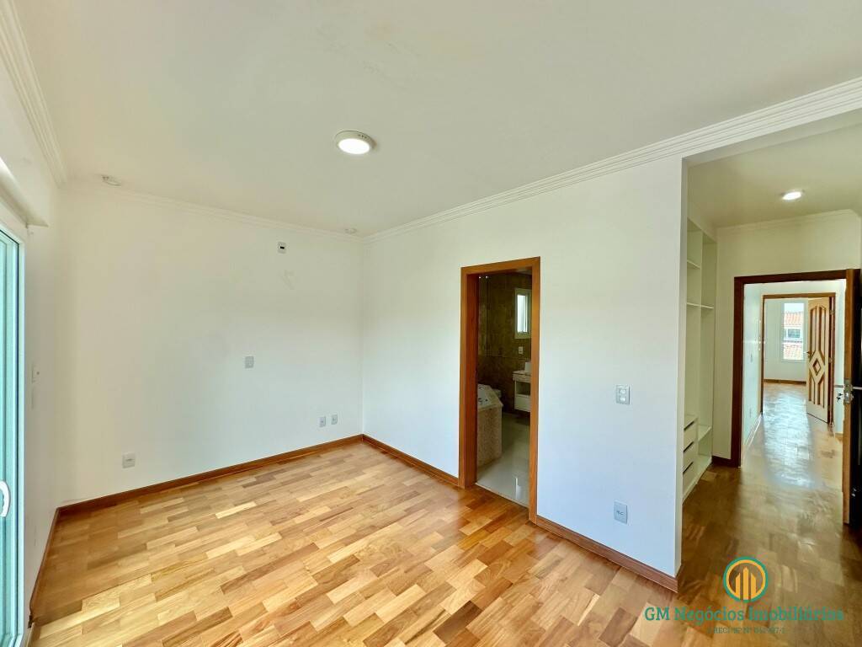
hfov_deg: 102.1
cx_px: 431
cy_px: 324
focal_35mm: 14
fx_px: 349
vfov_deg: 85.7
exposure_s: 1/151
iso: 40
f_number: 2.2
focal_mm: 2.22
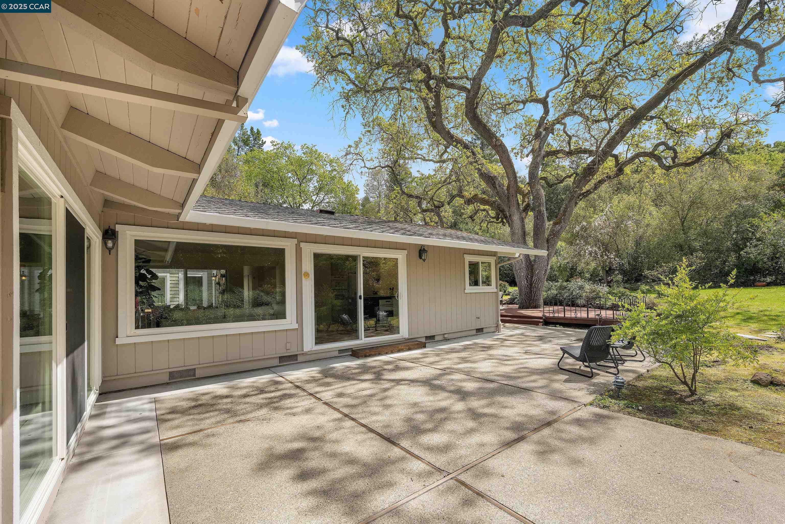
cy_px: 262
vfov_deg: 77.3
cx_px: 392
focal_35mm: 15
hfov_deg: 100.4
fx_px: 327
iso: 100
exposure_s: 1/200
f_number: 8
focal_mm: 15
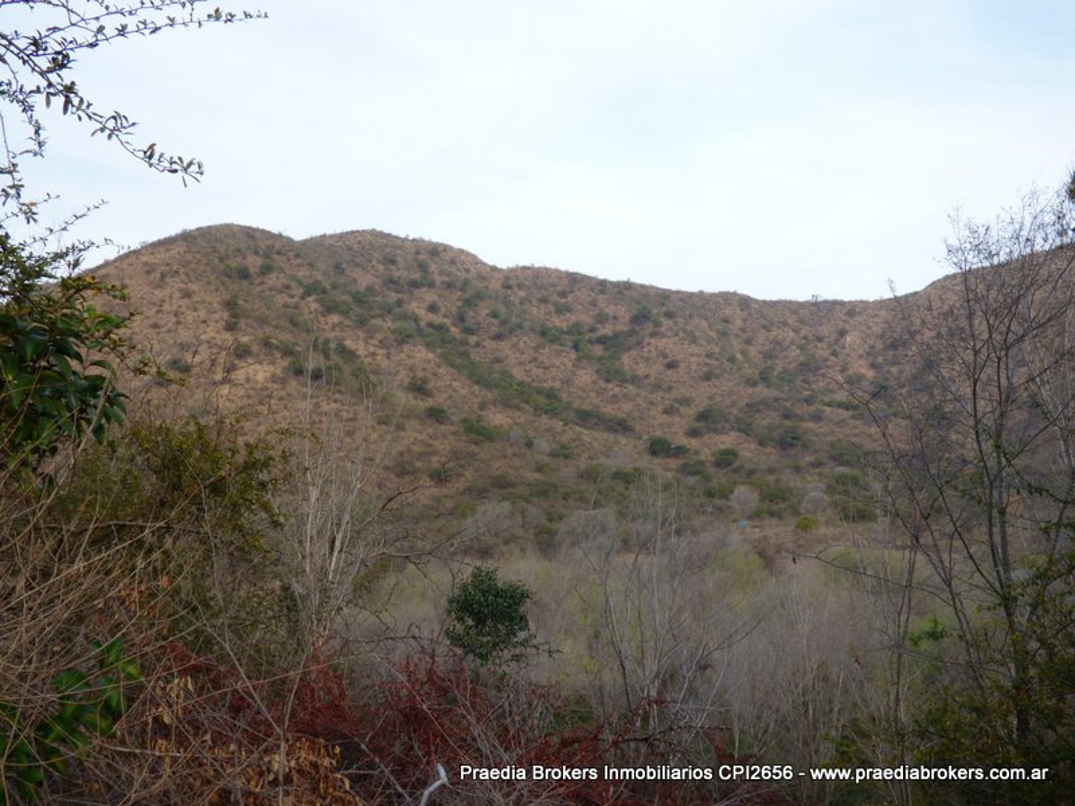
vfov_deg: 30.3
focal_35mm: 48
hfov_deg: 39.7
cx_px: 538
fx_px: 1491
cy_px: 403
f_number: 6.3
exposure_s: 1/80
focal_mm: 8.68
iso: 100
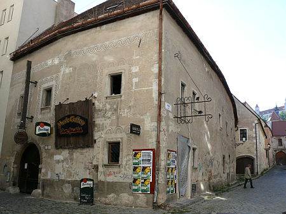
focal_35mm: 35
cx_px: 143
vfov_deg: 40.7
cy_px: 107
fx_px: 289
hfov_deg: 52.6
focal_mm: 7.4
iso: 100
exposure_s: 1/200
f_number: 5.6
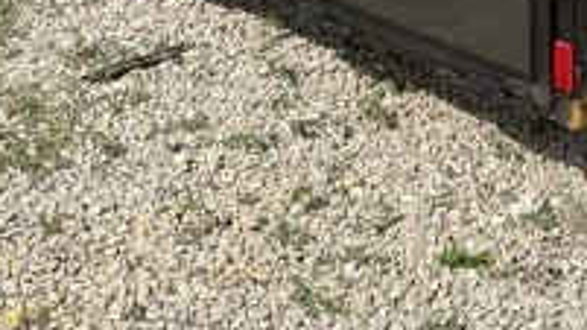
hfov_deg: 19.2
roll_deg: +0.3
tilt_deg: -4.9
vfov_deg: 10.0
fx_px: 1619
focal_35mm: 104
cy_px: -499
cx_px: 733
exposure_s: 1/5714
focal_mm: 6.76
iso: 80
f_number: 1.78
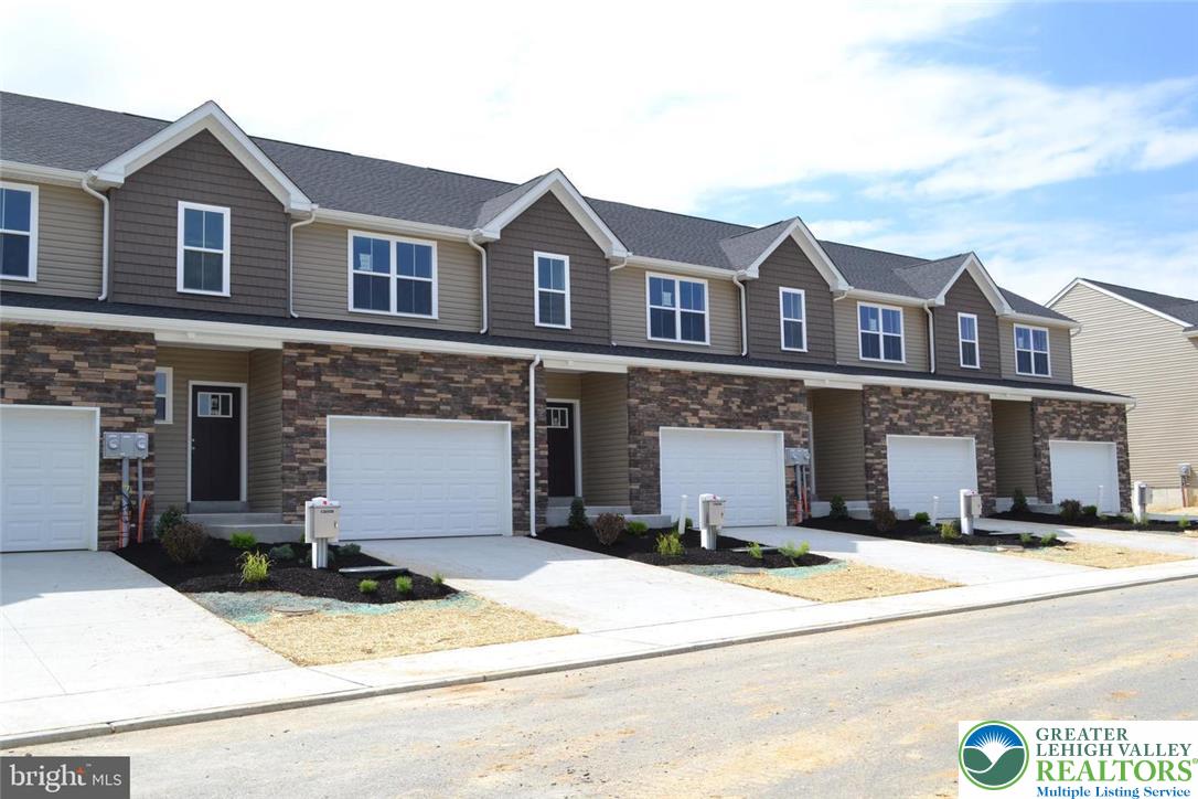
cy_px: 400
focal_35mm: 33
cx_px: 599
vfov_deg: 40.0
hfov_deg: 57.2
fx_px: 1098
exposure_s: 1/400
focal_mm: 22
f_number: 8
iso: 200
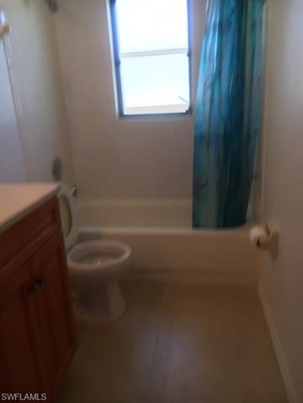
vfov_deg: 61.7
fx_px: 338
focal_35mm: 29
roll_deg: +3.6
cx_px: 152
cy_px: 202
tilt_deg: -9.5
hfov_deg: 48.2
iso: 32
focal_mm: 4.15
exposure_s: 1/40
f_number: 2.2
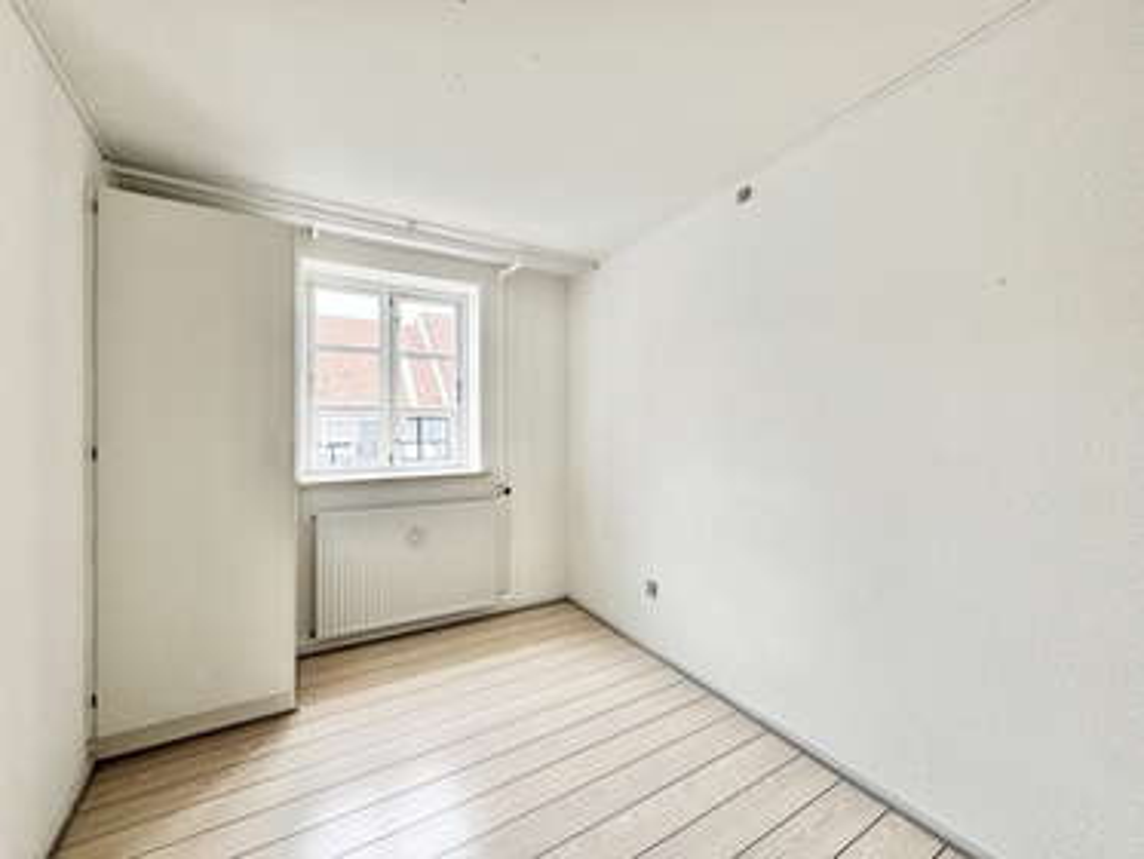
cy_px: 430
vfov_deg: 85.7
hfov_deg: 102.0
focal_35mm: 14
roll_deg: +0.6
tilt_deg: -0.6
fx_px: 463
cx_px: 572
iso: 80
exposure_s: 1/100
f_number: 2.2
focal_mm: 2.22
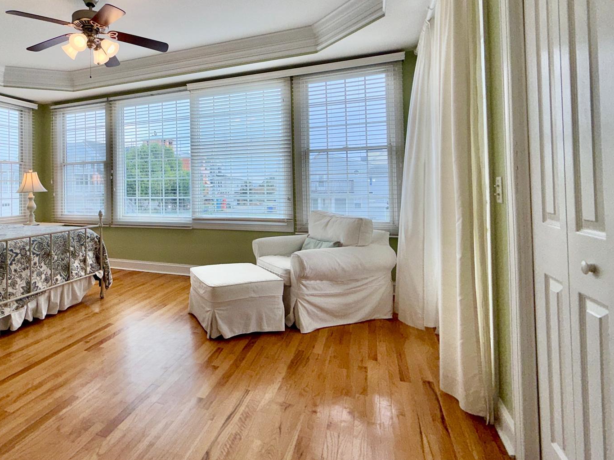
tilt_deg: +1.3
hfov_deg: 76.6
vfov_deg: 62.8
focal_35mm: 21
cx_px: 206
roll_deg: +2.2
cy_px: 179
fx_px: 373
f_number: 2.2
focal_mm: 2.22
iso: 16
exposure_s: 1/186
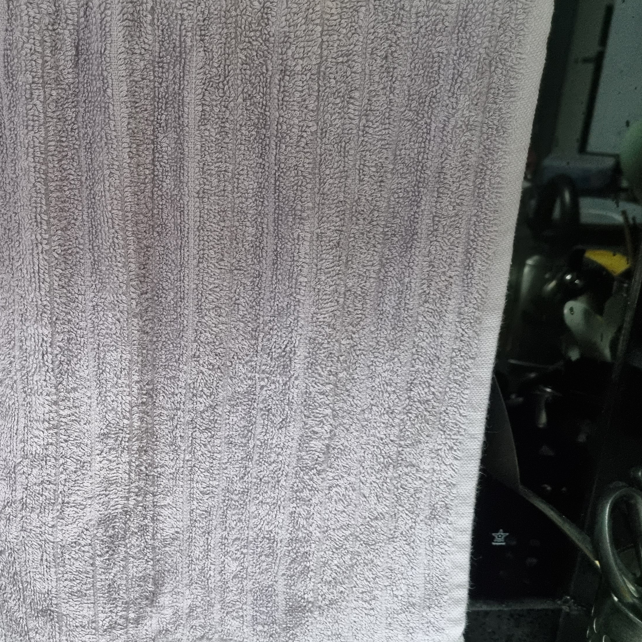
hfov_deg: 37.9
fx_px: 881
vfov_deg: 39.8
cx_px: 91
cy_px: 387
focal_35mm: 42
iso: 800
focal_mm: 5.4
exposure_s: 1/50
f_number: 1.8
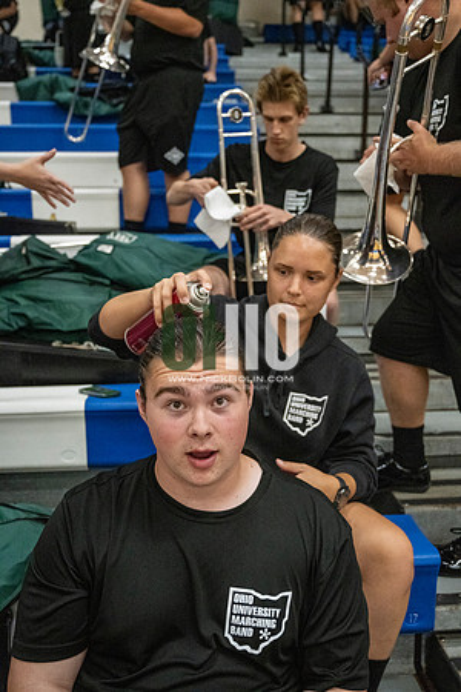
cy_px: 346
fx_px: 711
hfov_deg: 35.9
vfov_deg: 51.9
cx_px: 230
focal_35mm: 37
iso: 8000
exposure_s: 1/800
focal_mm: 37
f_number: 4
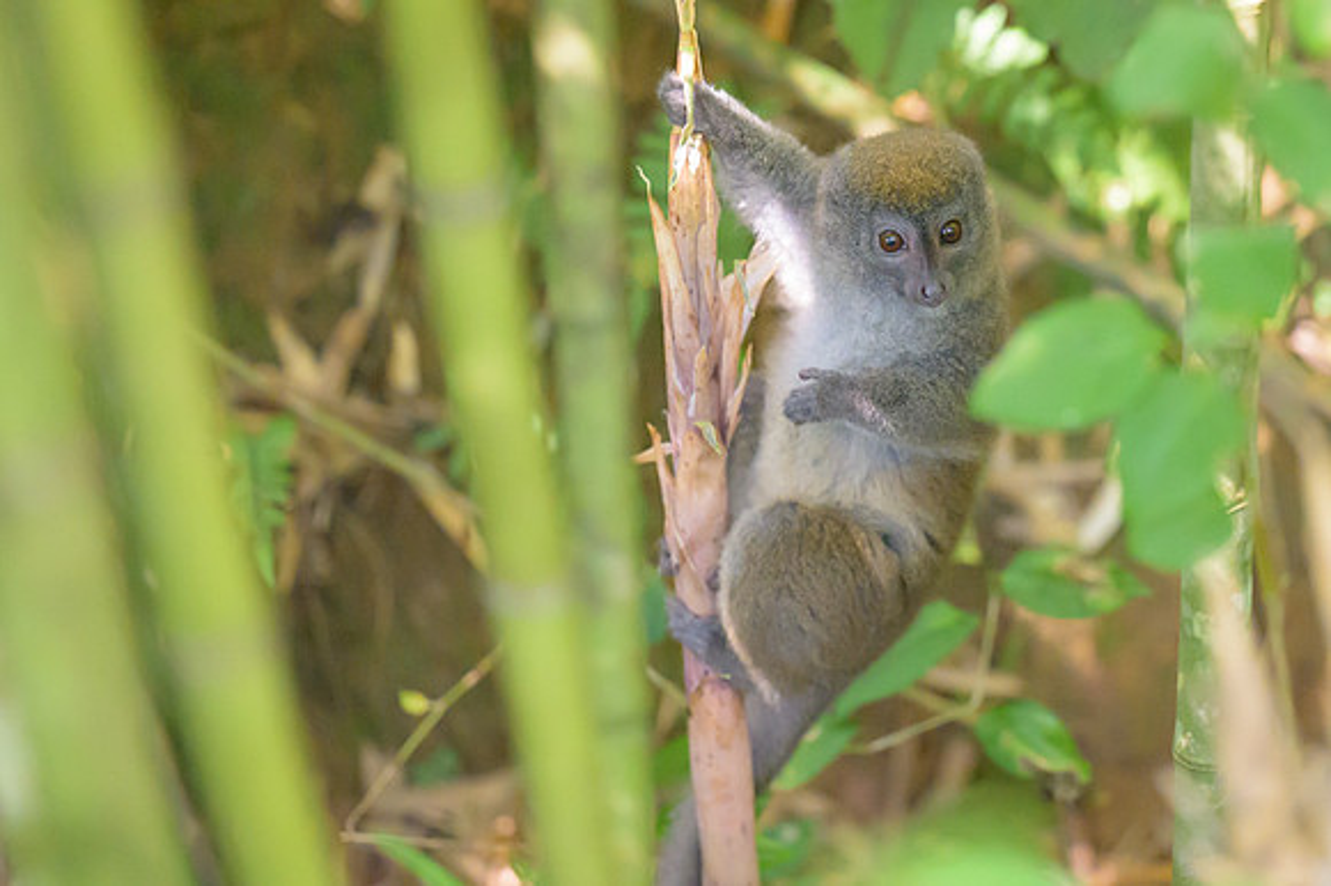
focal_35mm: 150
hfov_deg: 13.7
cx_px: 897
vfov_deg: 9.2
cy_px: 307
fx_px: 5527
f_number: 2.8
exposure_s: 1/1000
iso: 12800
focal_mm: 103
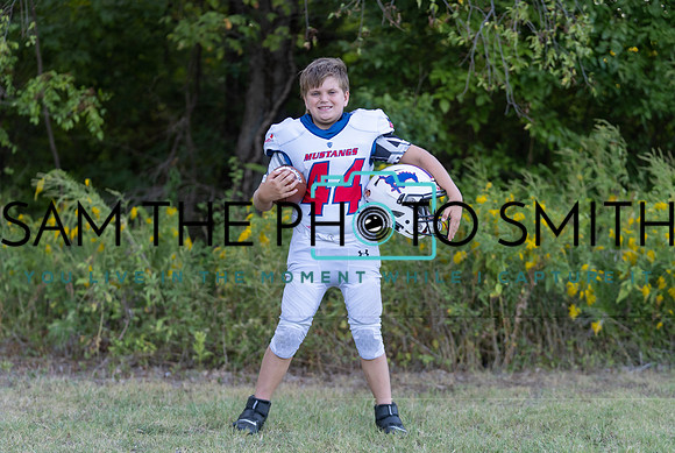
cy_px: 239
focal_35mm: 89
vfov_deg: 15.3
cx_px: 343
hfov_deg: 22.7
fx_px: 1681
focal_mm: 83
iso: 250
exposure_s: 1/320
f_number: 2.8
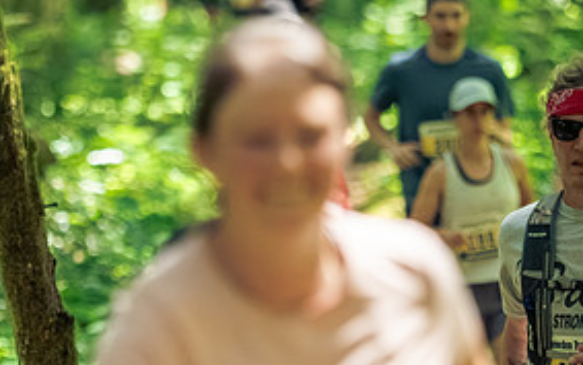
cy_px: 279
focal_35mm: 652
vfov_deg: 2.0
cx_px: 371
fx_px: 10361
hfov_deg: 3.2
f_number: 2.8
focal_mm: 150
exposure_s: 1/800
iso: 2500
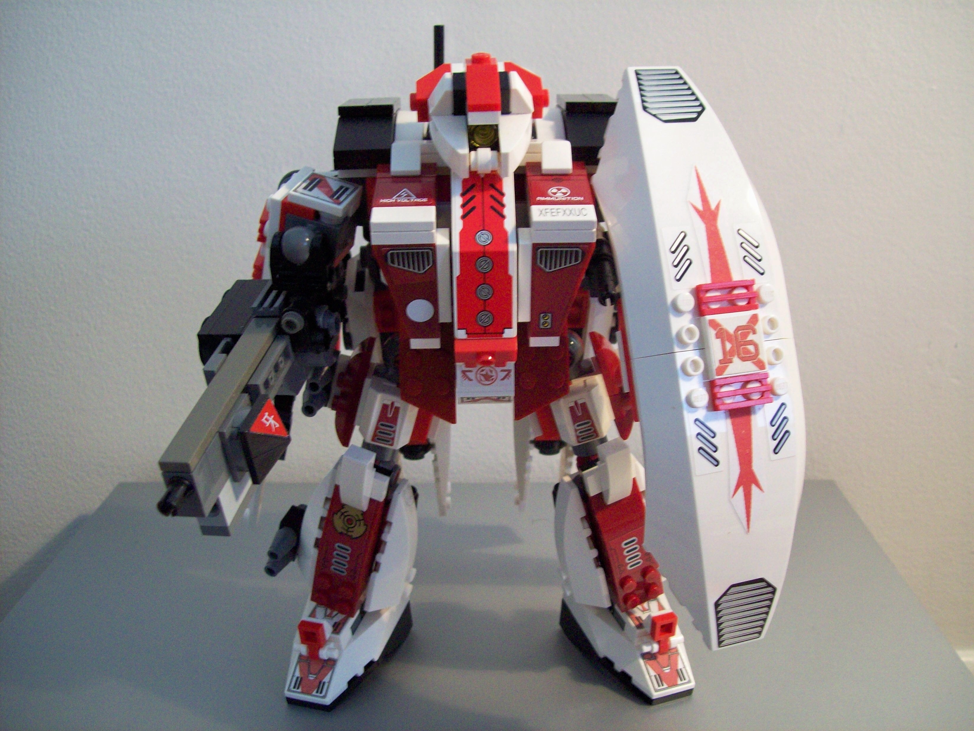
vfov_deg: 39.7
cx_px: 487
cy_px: 366
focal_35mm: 36
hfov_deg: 51.4
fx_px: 1013
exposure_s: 1/12.3
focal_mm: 6
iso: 160
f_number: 2.7
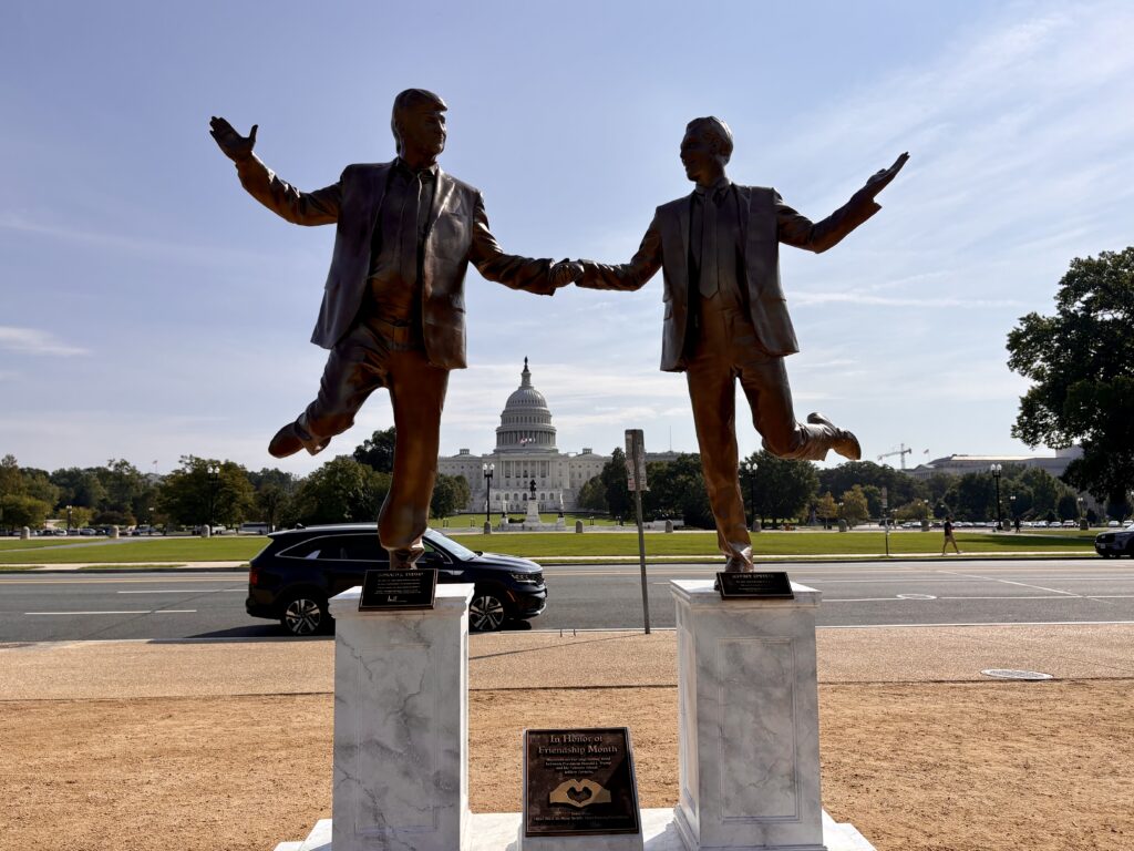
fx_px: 852
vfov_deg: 53.1
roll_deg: +0.8
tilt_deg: +6.7
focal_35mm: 26
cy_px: 426
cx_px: 567
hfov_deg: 67.3
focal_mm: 5.96
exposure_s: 1/10101
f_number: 1.6
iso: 50
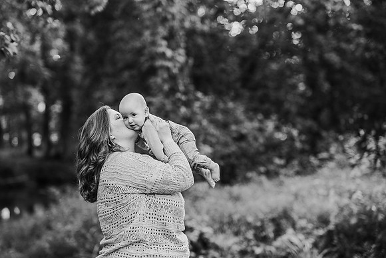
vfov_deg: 16.1
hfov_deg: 23.9
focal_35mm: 85
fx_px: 912
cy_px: 129
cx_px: 193
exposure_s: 1/200
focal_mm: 85
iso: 200
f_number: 2.2
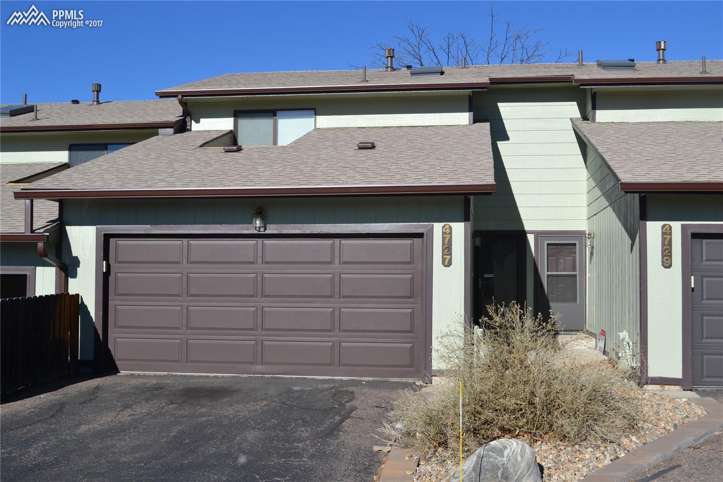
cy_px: 241
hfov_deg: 49.6
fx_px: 783
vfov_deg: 34.2
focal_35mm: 39
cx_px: 362
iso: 100
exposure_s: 1/250
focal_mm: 26
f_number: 8
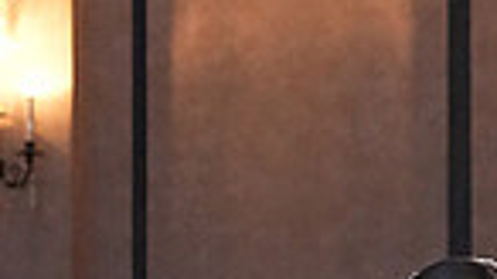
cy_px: 871
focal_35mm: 449
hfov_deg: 4.8
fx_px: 5915
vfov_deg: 2.7
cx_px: 134
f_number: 7.1
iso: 5000
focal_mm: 72
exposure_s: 1/200
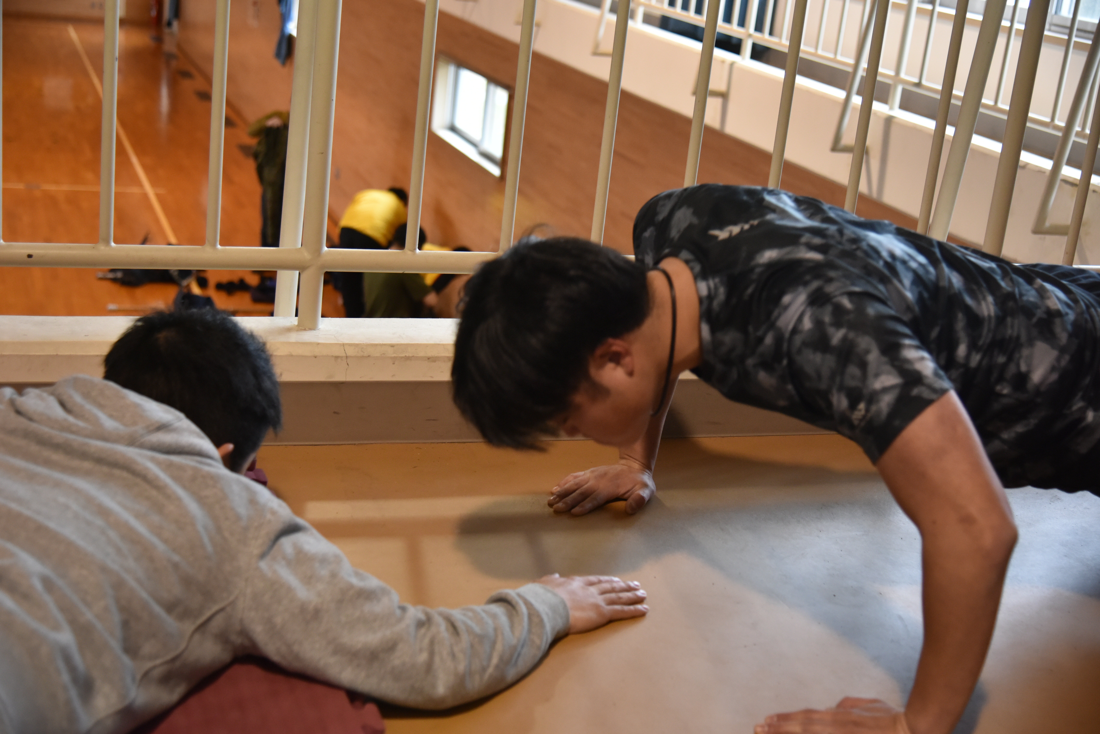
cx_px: 550
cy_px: 367
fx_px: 1528
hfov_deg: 39.6
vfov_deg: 27.0
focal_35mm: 50
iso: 2200
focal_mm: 50
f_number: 4
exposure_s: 1/200
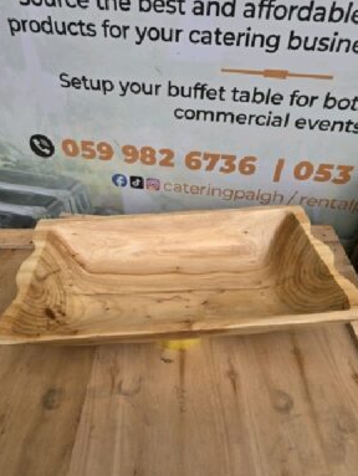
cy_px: 235
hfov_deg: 56.9
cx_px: 178
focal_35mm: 24
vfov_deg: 71.5
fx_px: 330
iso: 12
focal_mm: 6.3
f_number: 1.7
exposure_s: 1/588
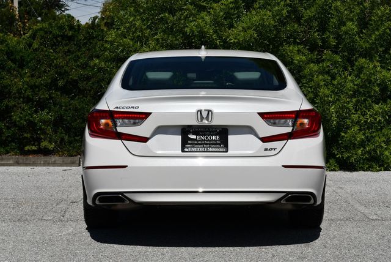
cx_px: 196
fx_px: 826
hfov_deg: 26.6
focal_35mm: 76
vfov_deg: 18.0
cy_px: 131
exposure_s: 1/400
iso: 100
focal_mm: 38
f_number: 10
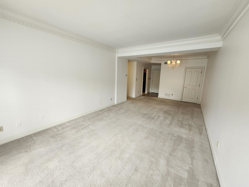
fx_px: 94
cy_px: 94
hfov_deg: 106.2
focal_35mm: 13
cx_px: 124
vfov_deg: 89.9
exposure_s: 1/60
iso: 125
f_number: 2.2
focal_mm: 1.74
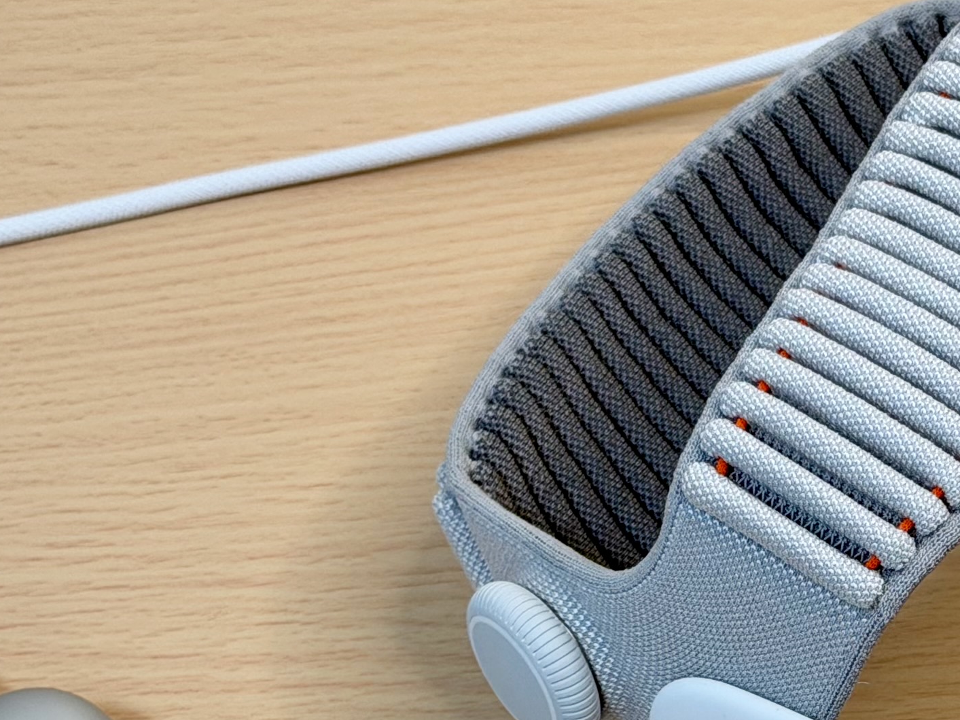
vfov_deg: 10.7
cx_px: 895
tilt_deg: -53.2
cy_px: 771
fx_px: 3800
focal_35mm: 137
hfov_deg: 14.2
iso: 100
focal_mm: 6.76
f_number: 1.78
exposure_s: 1/114
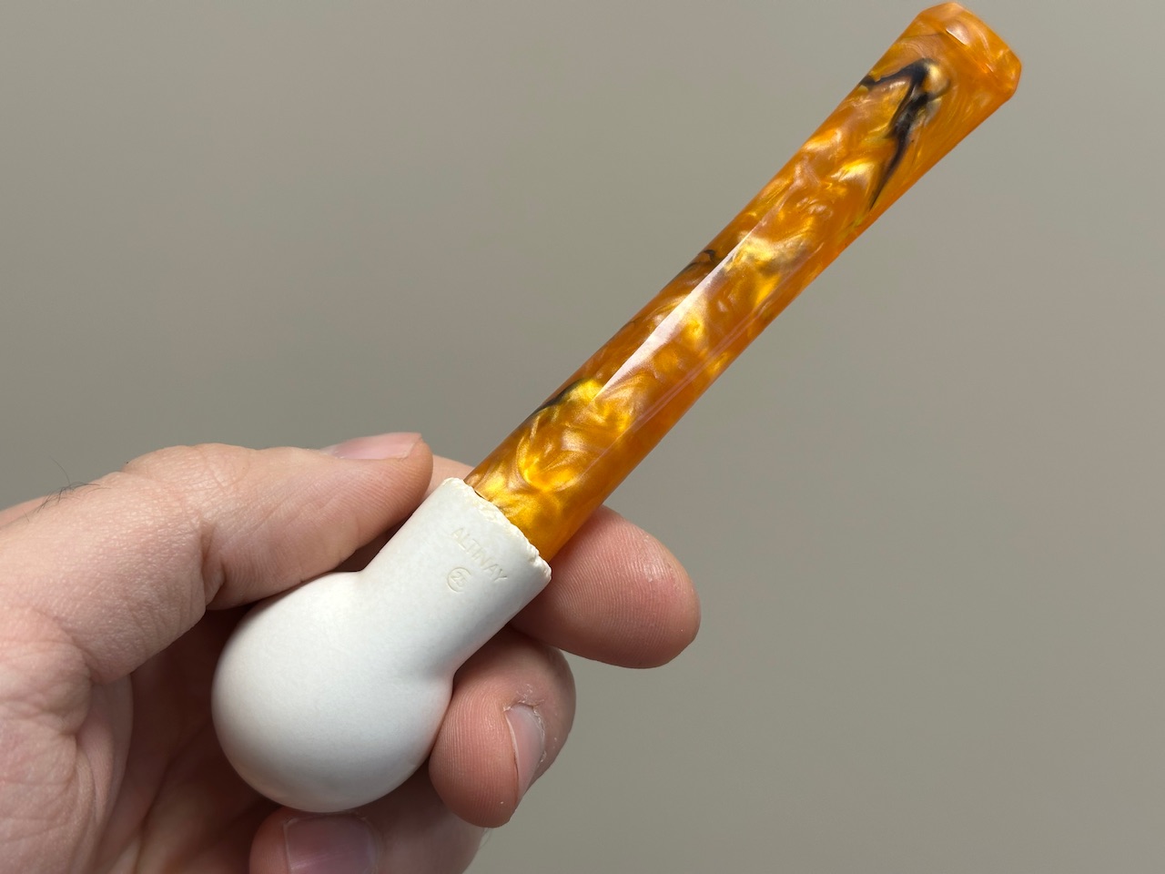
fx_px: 1615
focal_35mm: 48
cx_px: 582
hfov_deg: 39.7
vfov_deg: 30.3
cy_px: 437
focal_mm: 6.86
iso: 80
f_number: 1.78
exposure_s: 1/121
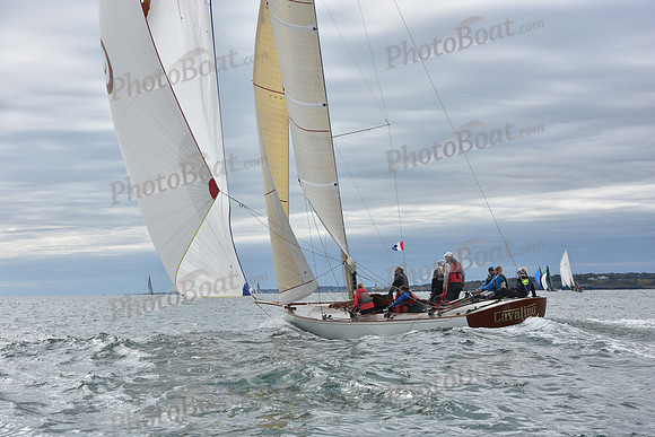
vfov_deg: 19.5
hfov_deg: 28.8
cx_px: 328
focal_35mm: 70
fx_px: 1274
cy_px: 218
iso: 320
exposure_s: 1/1000
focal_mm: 70
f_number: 9
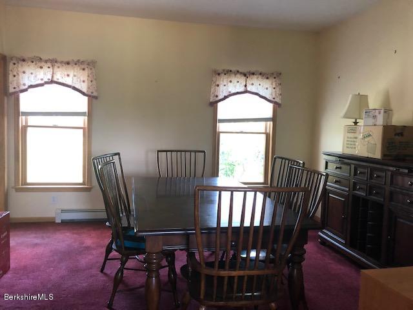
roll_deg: -1.3
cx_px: 206
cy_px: 155
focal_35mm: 28
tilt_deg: -4.9
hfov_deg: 63.4
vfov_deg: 49.7
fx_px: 334
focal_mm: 3.99
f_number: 1.8
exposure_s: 1/15
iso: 50
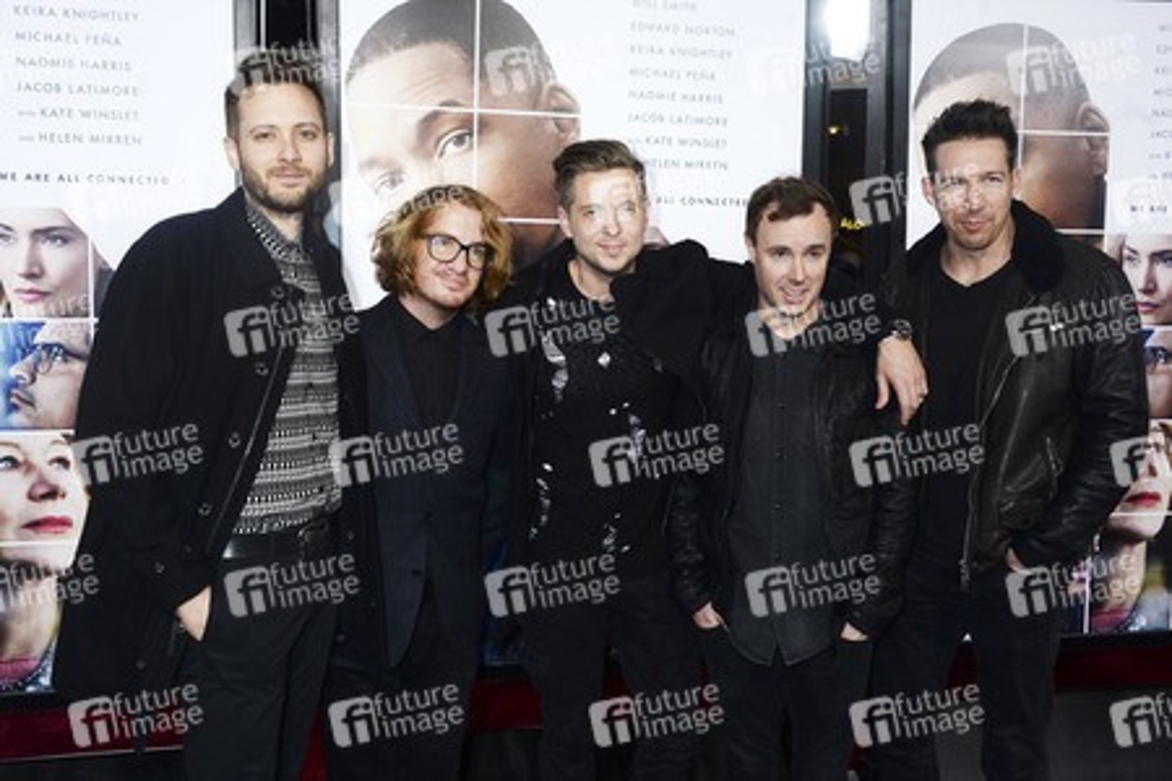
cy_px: 390
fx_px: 1139
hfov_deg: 54.4
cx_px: 586
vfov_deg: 37.9
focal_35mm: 35
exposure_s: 1/250
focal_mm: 35
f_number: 7.1
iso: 500
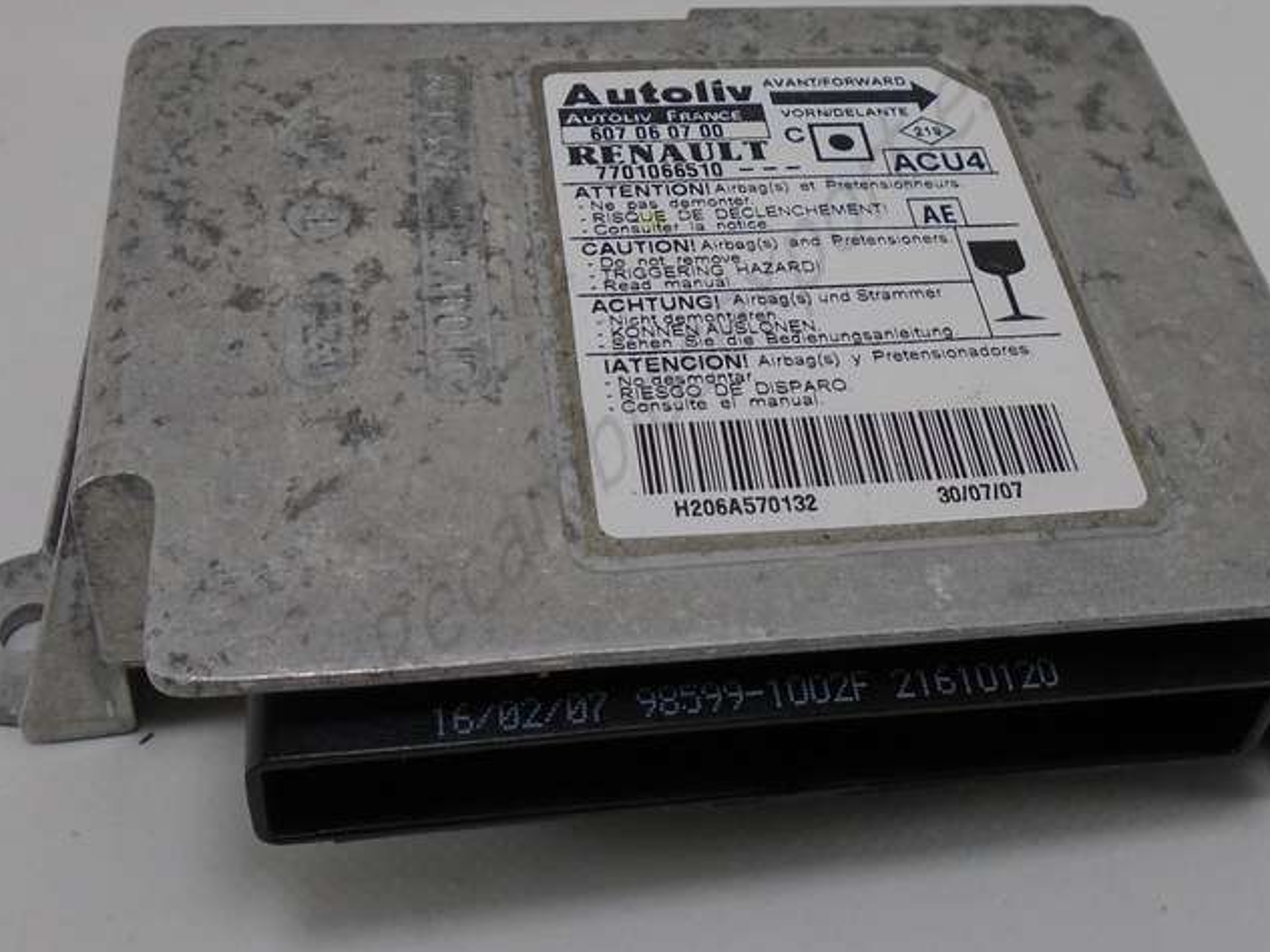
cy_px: 351
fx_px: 1651
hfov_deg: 42.0
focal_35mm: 45
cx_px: 707
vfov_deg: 32.0
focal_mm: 4.6
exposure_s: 1/200
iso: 100
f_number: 3.2
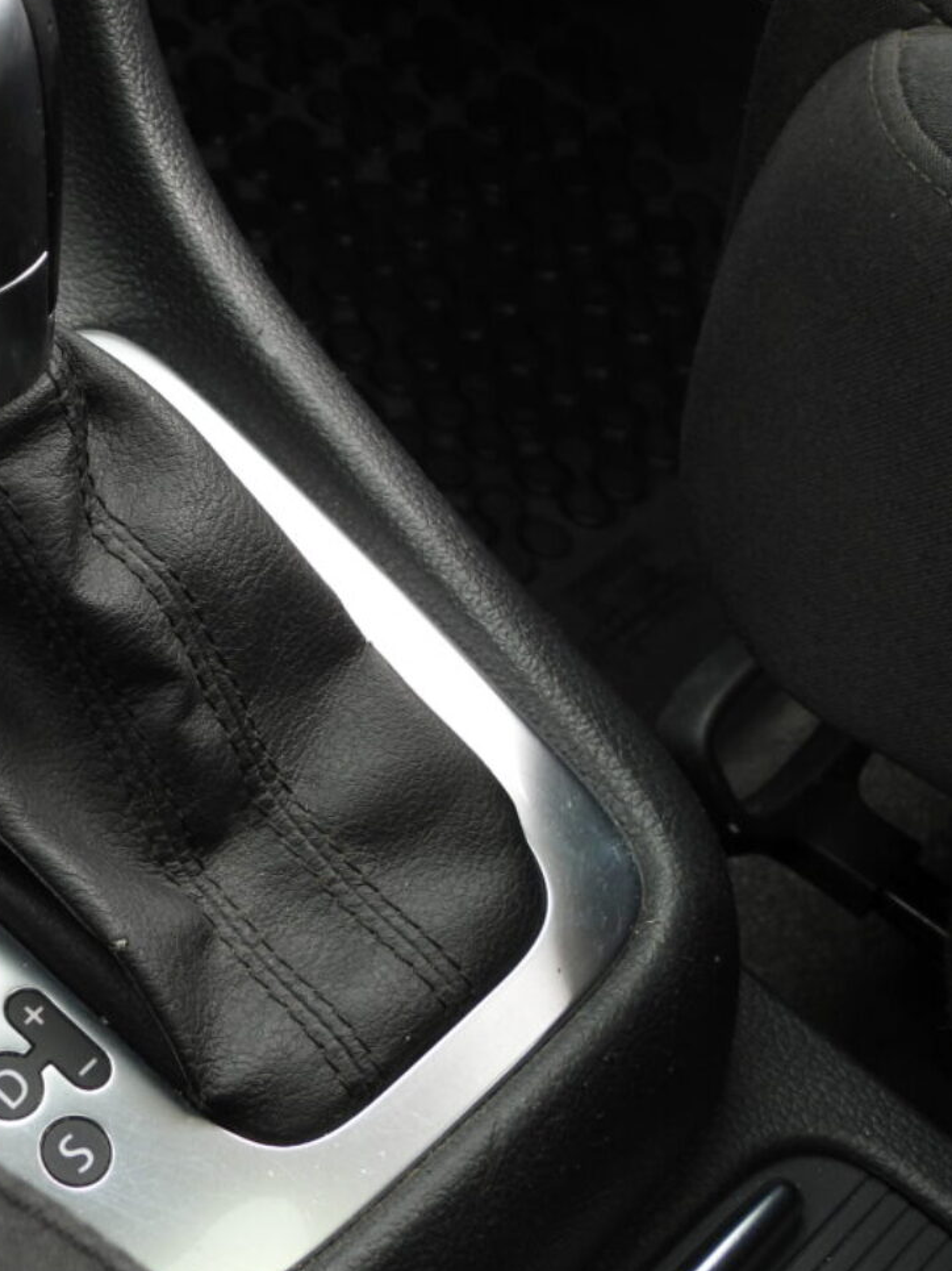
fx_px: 2678
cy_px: 508
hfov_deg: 19.5
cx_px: -38
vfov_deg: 26.6
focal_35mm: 73
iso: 100
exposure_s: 1/50
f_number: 3.2
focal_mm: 7.9
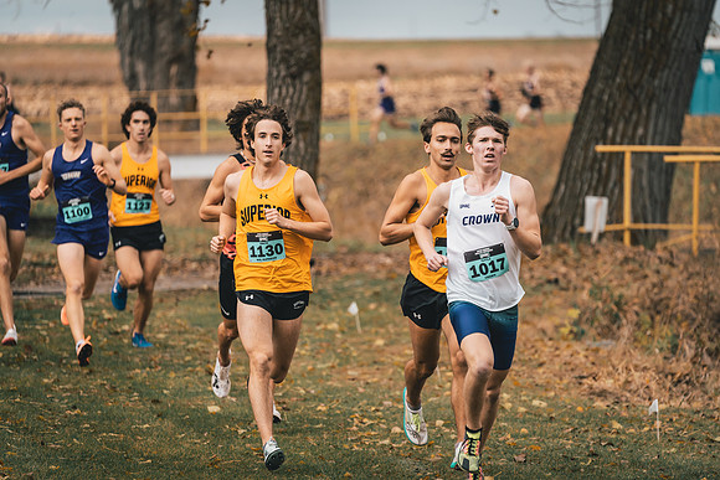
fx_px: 8001
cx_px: 360
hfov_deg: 5.2
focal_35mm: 400
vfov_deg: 3.4
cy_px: 240
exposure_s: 1/1250
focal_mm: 400
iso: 400
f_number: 6.3
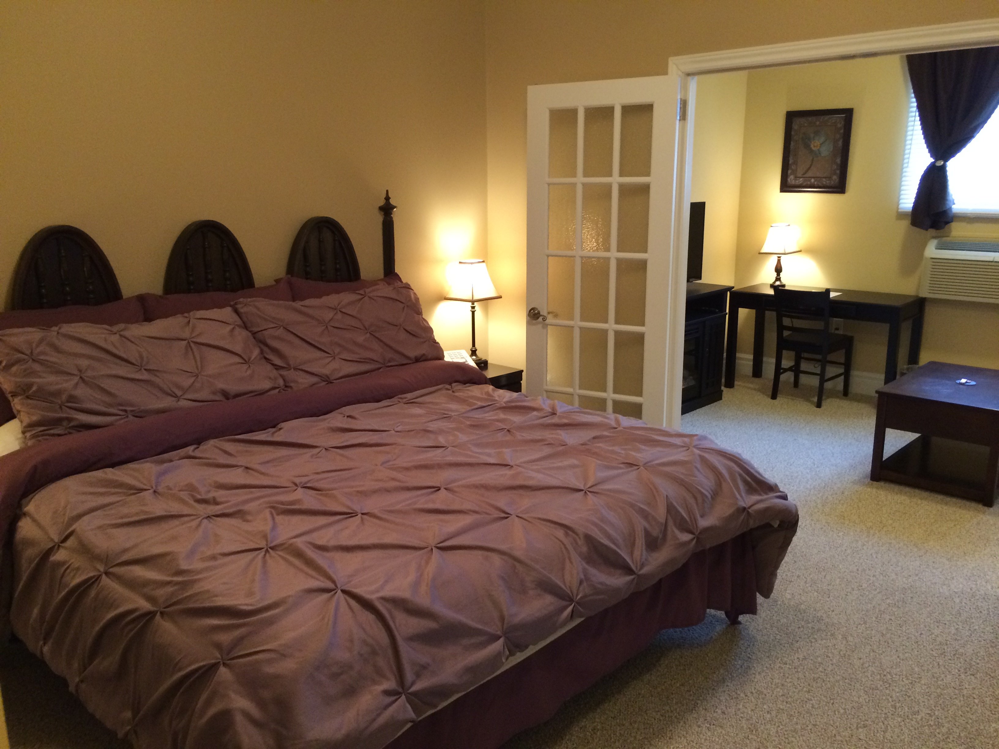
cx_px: 500
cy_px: 374
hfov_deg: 61.7
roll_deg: +0.3
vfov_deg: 48.2
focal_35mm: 29
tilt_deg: -13.3
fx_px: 837
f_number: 2.2
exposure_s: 1/33
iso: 320
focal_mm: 4.15
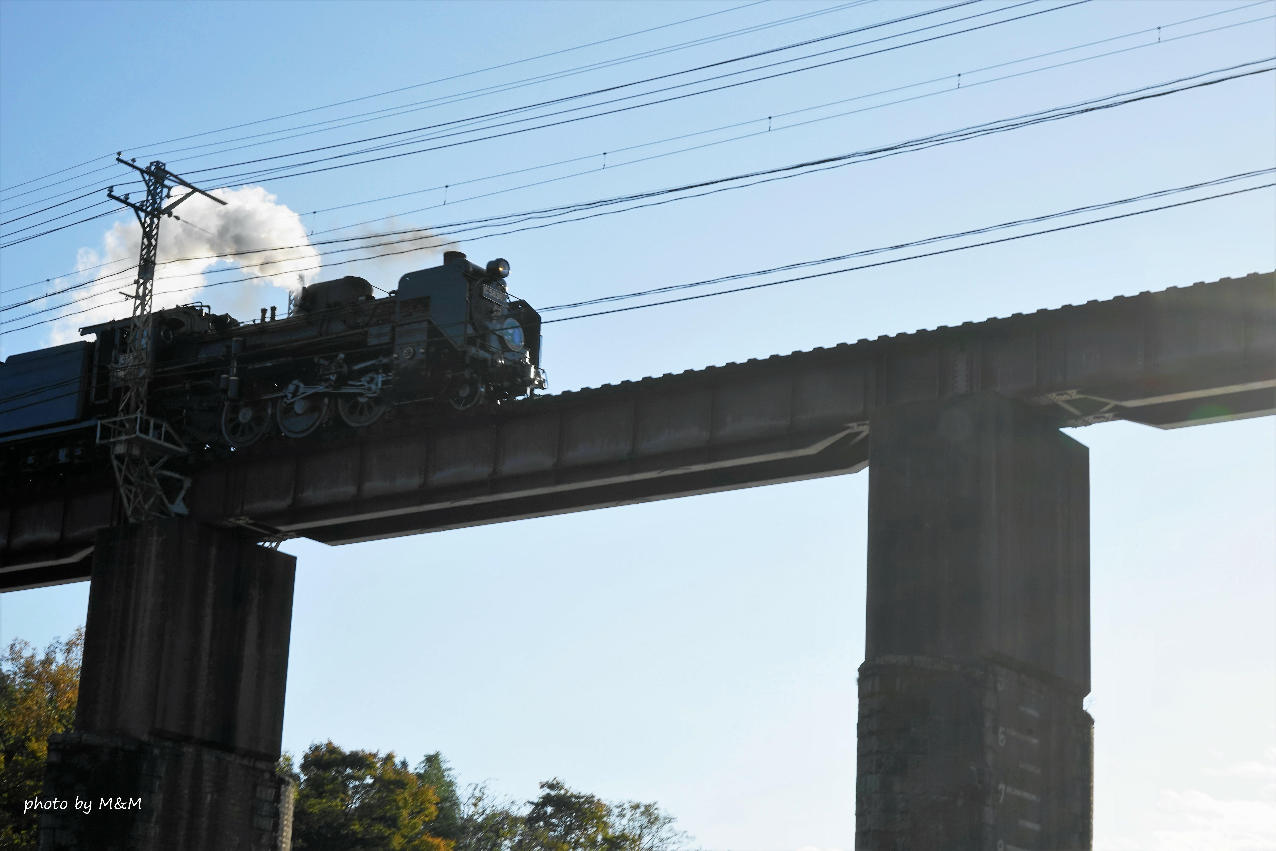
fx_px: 2481
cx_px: 638
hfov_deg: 28.8
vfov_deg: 19.5
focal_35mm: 70
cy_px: 426
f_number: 22
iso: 160
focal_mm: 70
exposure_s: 1/80
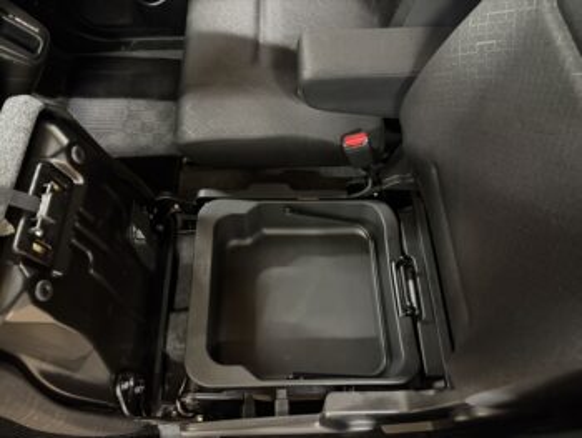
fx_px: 437
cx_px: 291
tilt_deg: -62.3
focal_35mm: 26
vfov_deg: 53.1
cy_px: 219
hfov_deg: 67.3
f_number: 1.6
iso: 1000
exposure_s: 1/17
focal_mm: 5.96
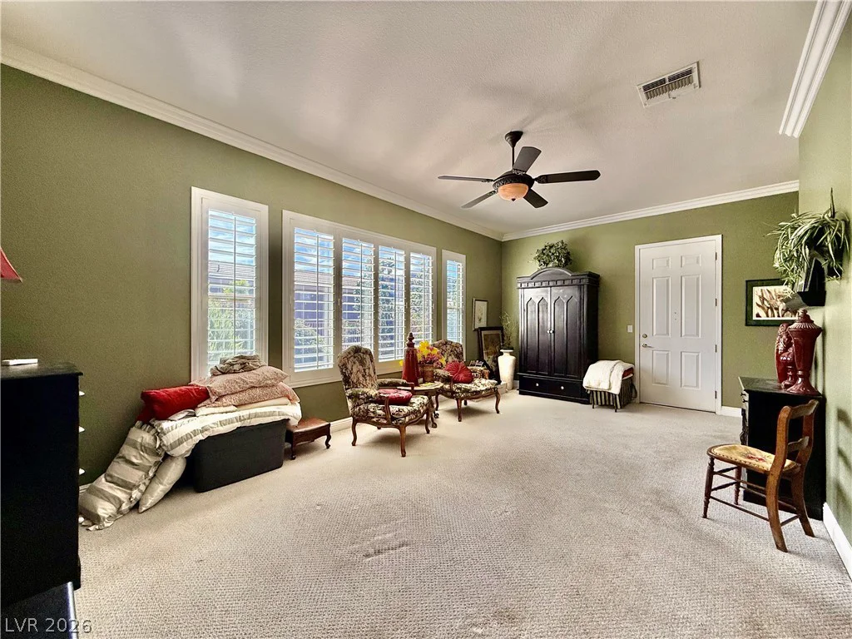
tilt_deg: +0.5
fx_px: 345
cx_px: 426
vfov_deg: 85.7
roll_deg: -0.1
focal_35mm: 14
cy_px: 320
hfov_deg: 102.1
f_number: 2.2
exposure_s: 1/181
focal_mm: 2.22
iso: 64
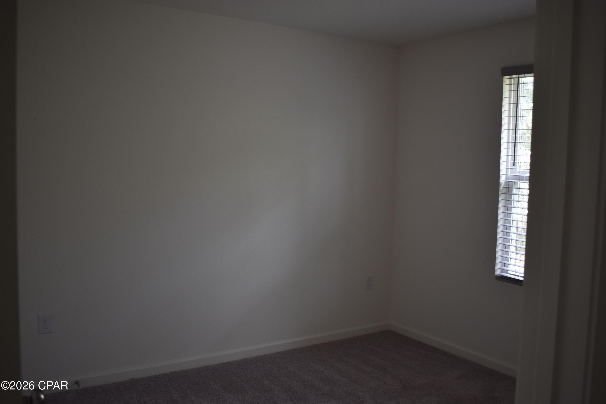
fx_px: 555
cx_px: 303
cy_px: 202
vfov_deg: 40.0
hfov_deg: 57.2
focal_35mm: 33
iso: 400
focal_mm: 22
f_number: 4
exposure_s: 1/60
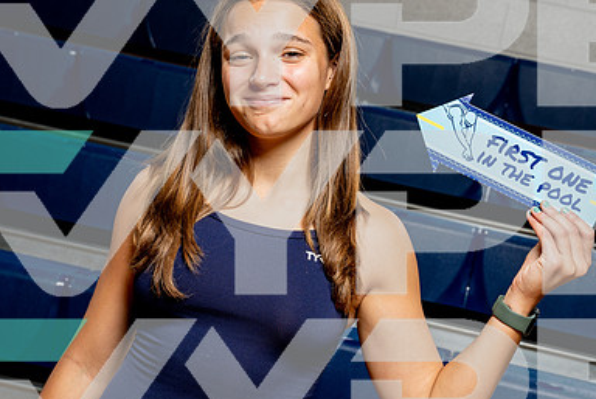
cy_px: 213
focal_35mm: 86
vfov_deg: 15.9
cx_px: 326
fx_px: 1425
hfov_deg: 23.6
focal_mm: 57
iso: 320
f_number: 8
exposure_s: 1/250
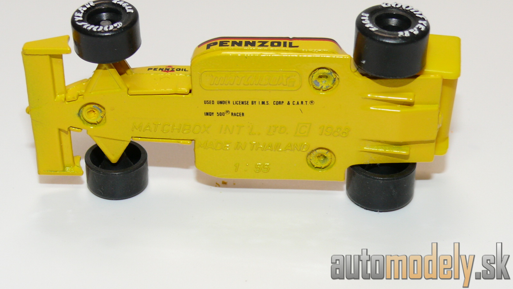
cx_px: 257
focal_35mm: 81
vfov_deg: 14.9
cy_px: 98
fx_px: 1102
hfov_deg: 26.2
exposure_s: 1/30
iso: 100
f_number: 4
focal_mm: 11.3
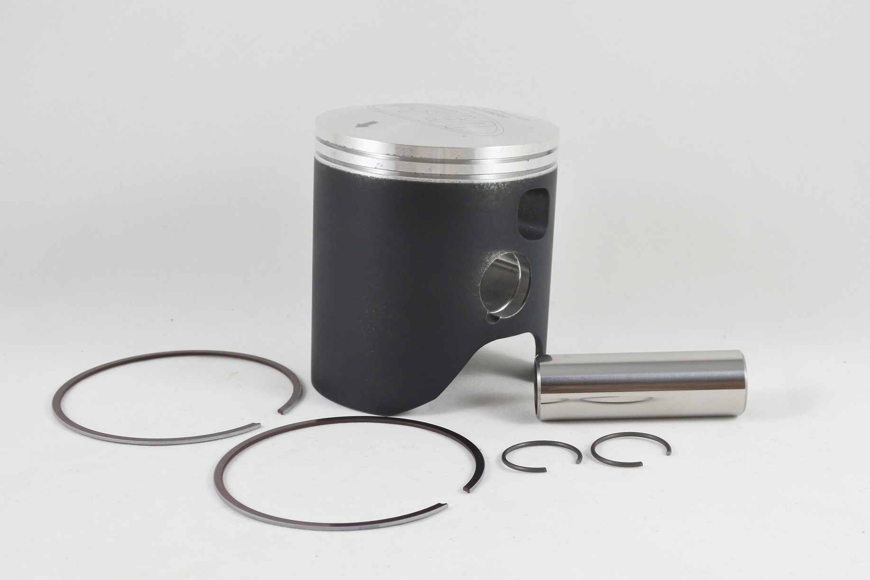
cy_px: 290
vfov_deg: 29.9
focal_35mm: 45
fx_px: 1088
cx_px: 435
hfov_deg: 43.6
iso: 560
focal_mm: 16.8
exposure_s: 1/125
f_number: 4.5
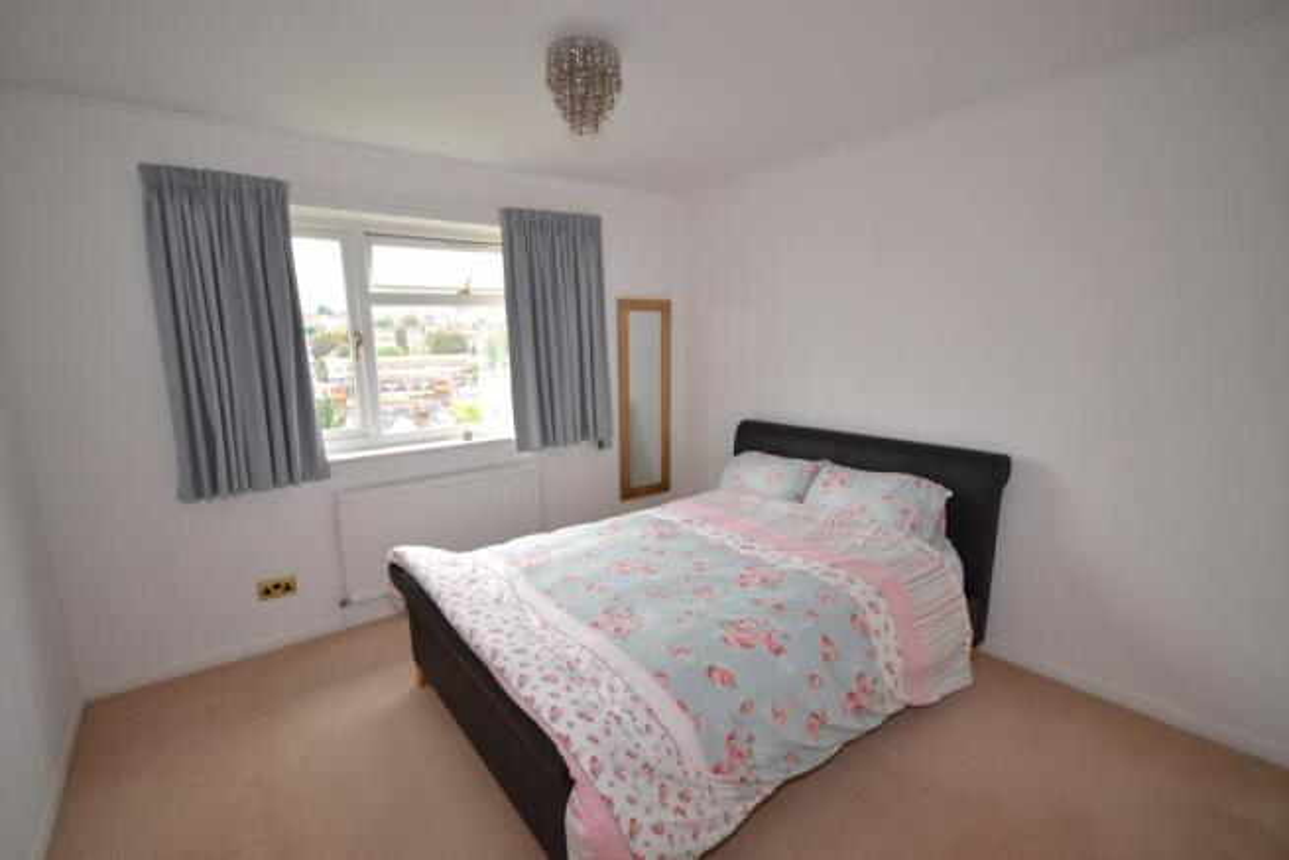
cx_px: 644
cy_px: 430
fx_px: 537
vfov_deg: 77.4
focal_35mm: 15
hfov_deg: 100.4
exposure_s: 1/100
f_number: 5
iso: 400
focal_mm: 10
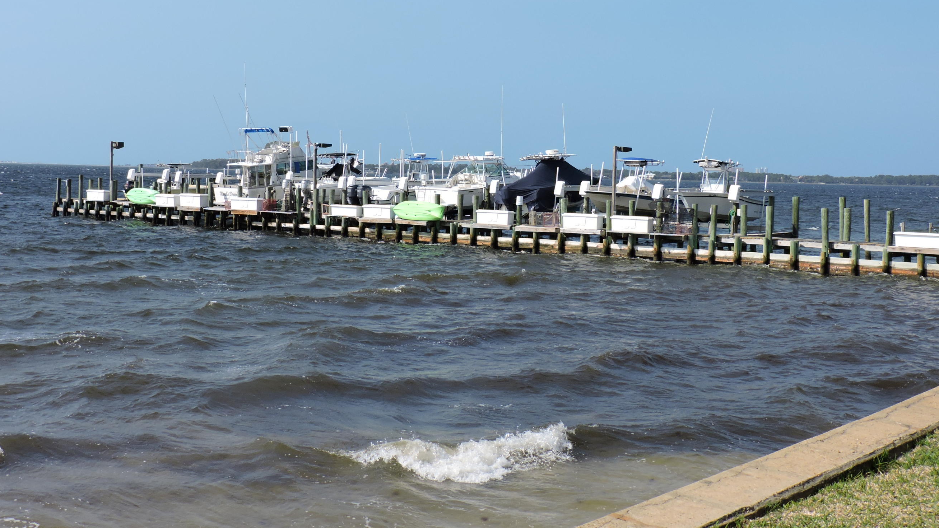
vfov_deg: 23.8
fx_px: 1245
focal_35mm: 50
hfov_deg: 41.3
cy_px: 162
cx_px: 434
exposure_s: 1/1250
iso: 100
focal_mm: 7.1
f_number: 3.3
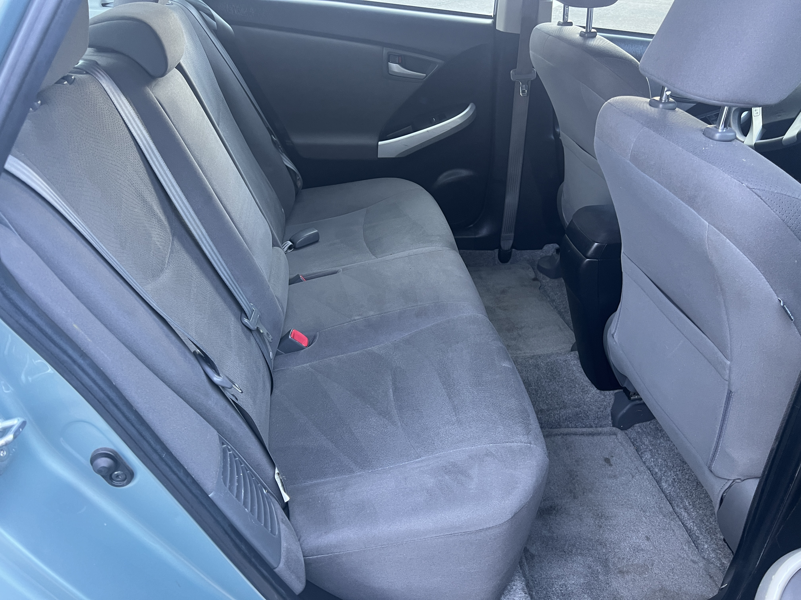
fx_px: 602
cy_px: 300
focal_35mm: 26
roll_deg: -3.5
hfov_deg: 67.3
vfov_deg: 53.1
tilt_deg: -33.5
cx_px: 400
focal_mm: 5.7
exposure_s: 1/65
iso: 125
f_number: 1.5
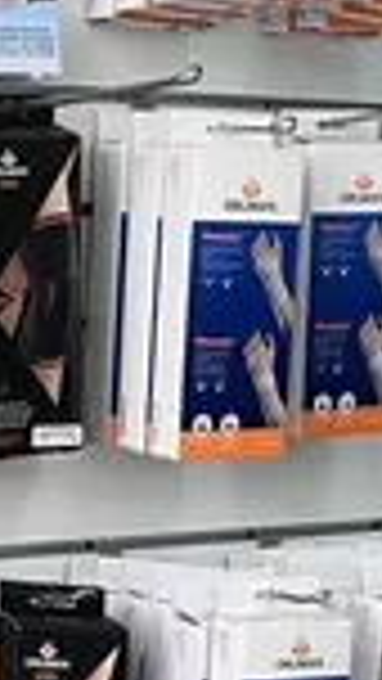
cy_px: 513
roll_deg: -1.6
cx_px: 20
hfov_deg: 9.9
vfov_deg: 17.5
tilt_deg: -5.0
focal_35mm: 122
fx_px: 2196
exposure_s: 1/50
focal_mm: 3.99
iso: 50
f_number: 1.8
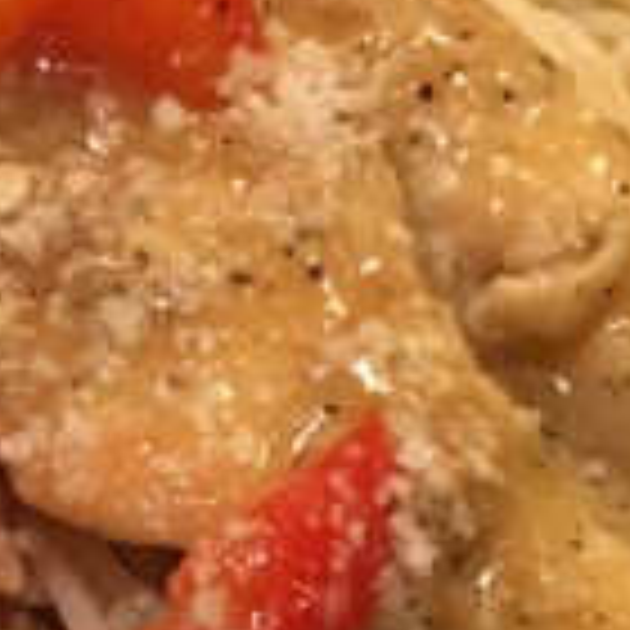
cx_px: -126
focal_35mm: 110
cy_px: 616
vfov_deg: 15.6
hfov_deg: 15.3
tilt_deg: -60.2
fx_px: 2265
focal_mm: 4.15
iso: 160
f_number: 2.2
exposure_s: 1/30
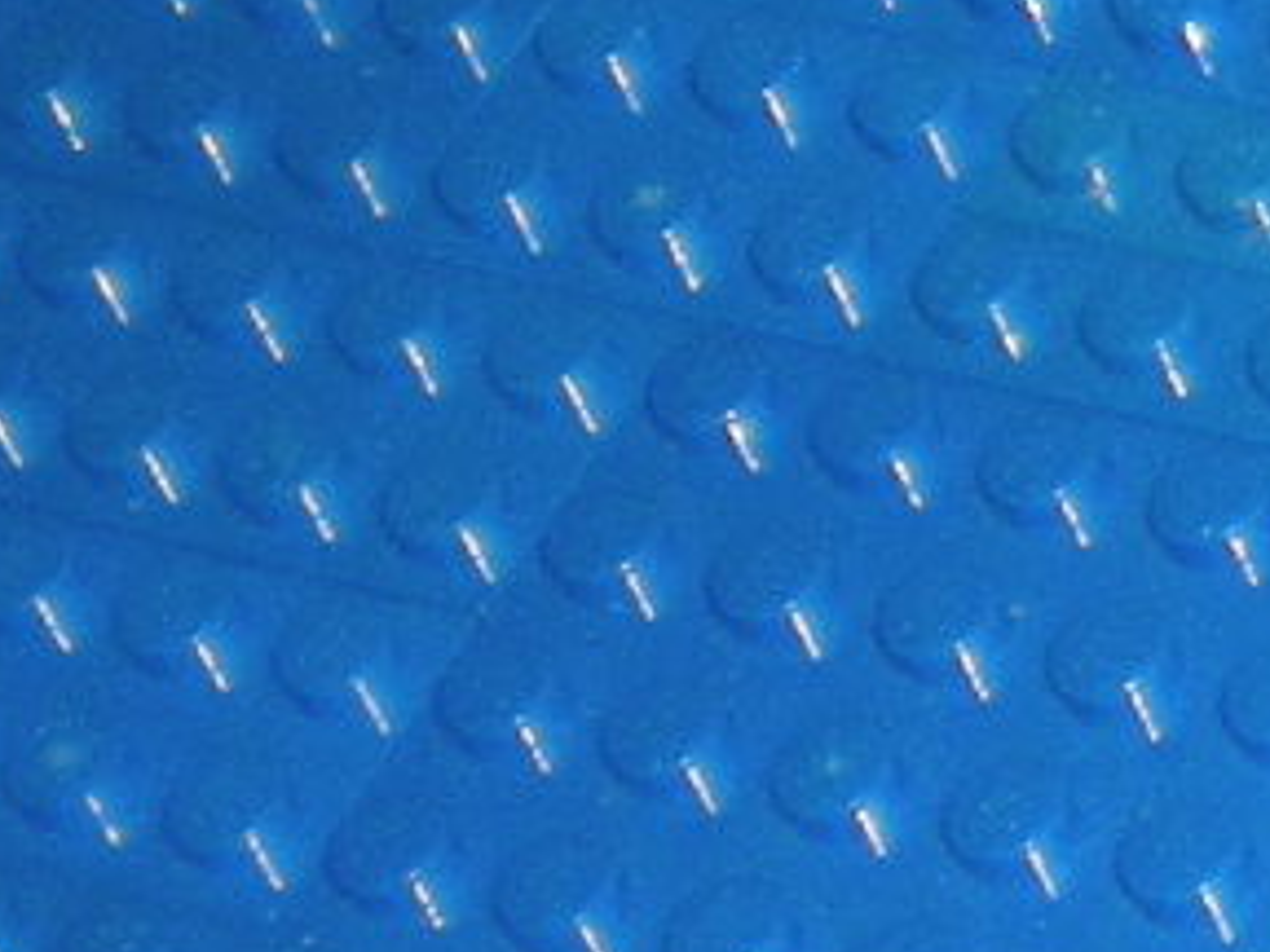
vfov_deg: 5.4
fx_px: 9906
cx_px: 3620
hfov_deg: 6.7
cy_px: -895
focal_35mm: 270
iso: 50
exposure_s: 1/60
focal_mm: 6.3
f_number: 3.1
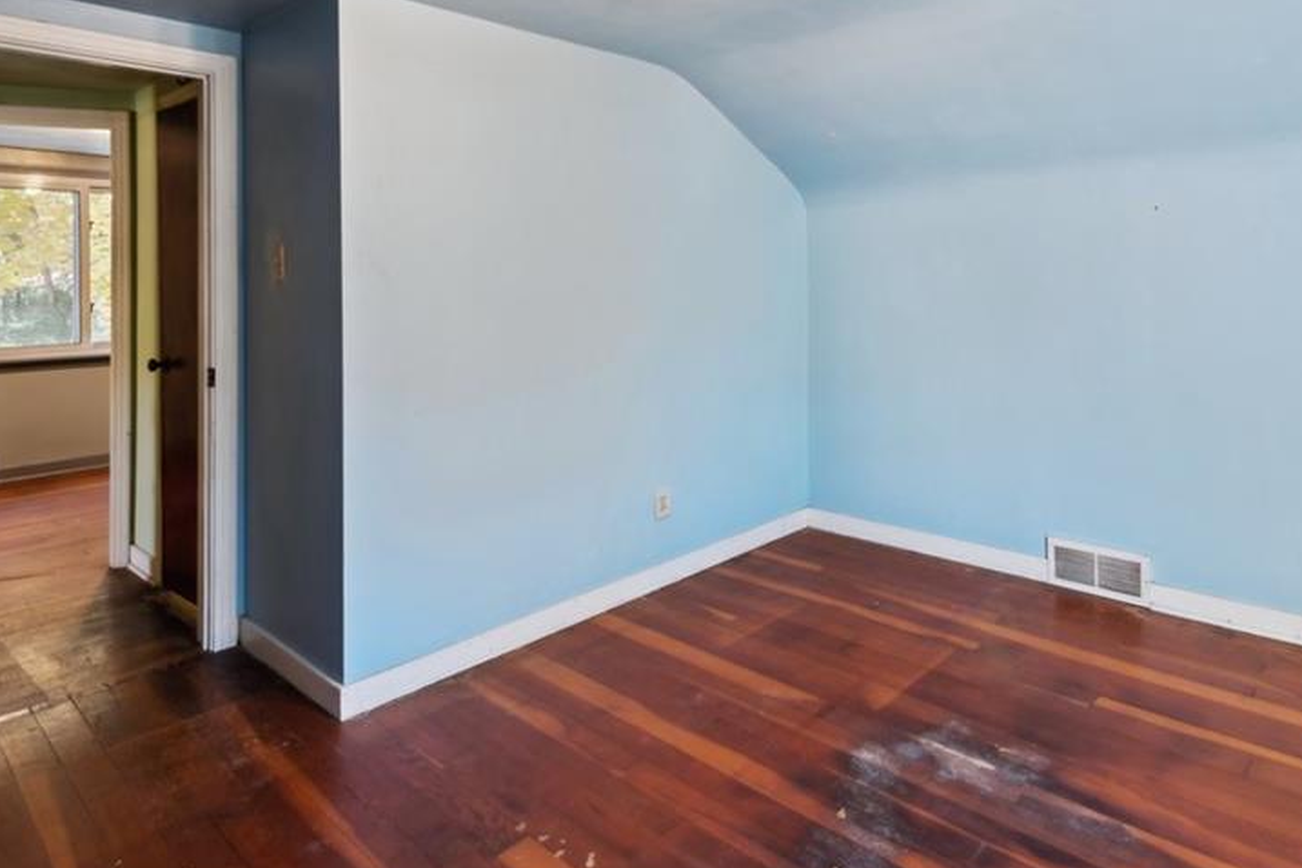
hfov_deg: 82.5
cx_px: 806
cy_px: 286
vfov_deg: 60.4
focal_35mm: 20
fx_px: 723
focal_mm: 14
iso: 50
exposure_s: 1/5
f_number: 11
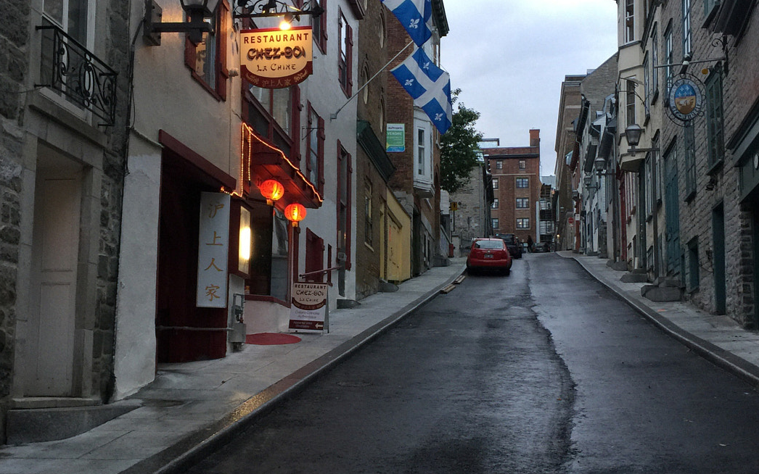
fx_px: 972
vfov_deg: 27.4
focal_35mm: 47
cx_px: 390
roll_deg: +0.4
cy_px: 291
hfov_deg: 42.6
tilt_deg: +6.1
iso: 50
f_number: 2.2
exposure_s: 1/30
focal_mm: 4.15
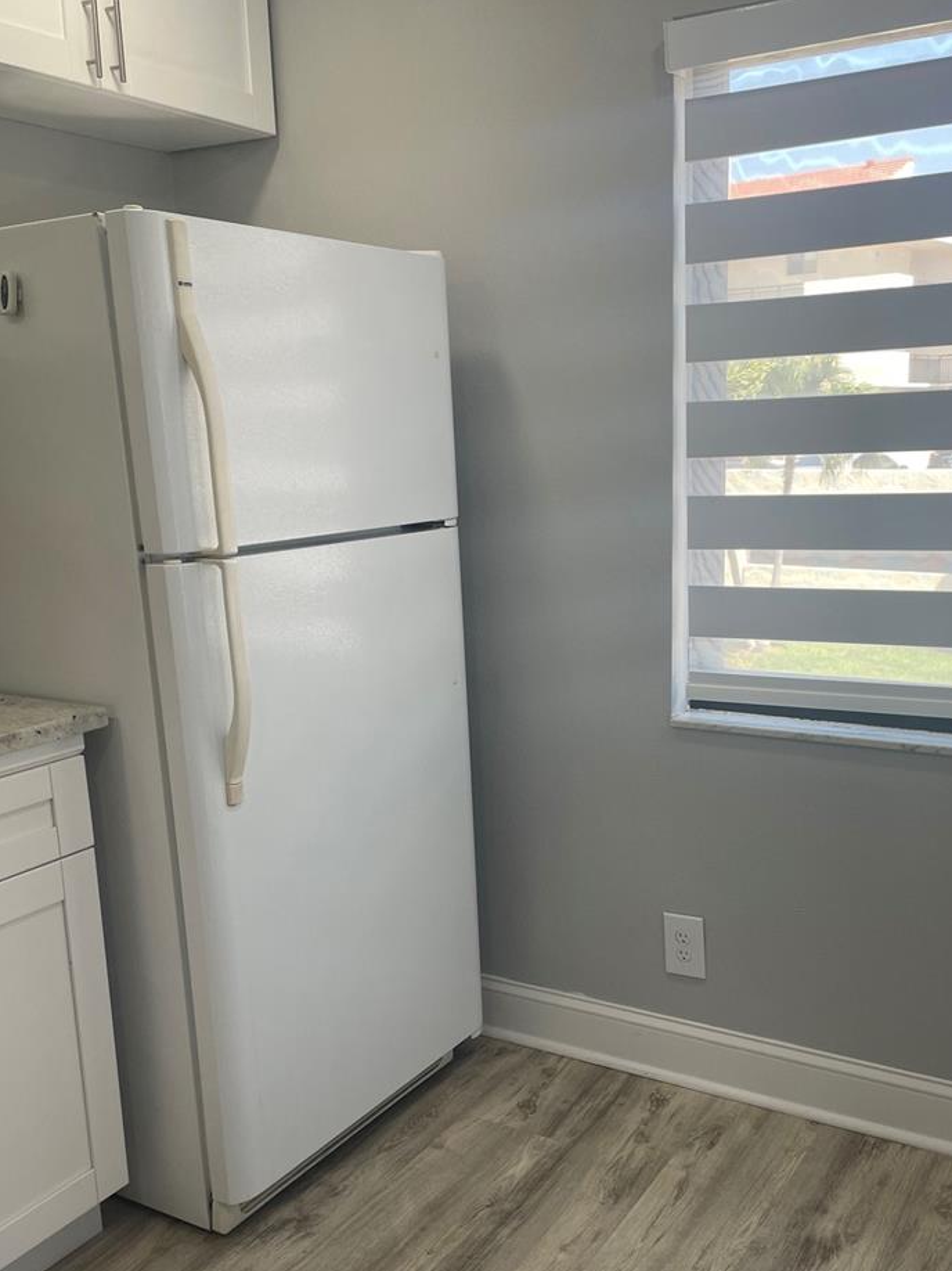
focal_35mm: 34
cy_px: 738
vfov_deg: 53.7
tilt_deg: -13.5
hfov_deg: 41.6
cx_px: 576
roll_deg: +1.3
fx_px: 1247
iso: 32
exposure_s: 1/123
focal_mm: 4.2
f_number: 1.6
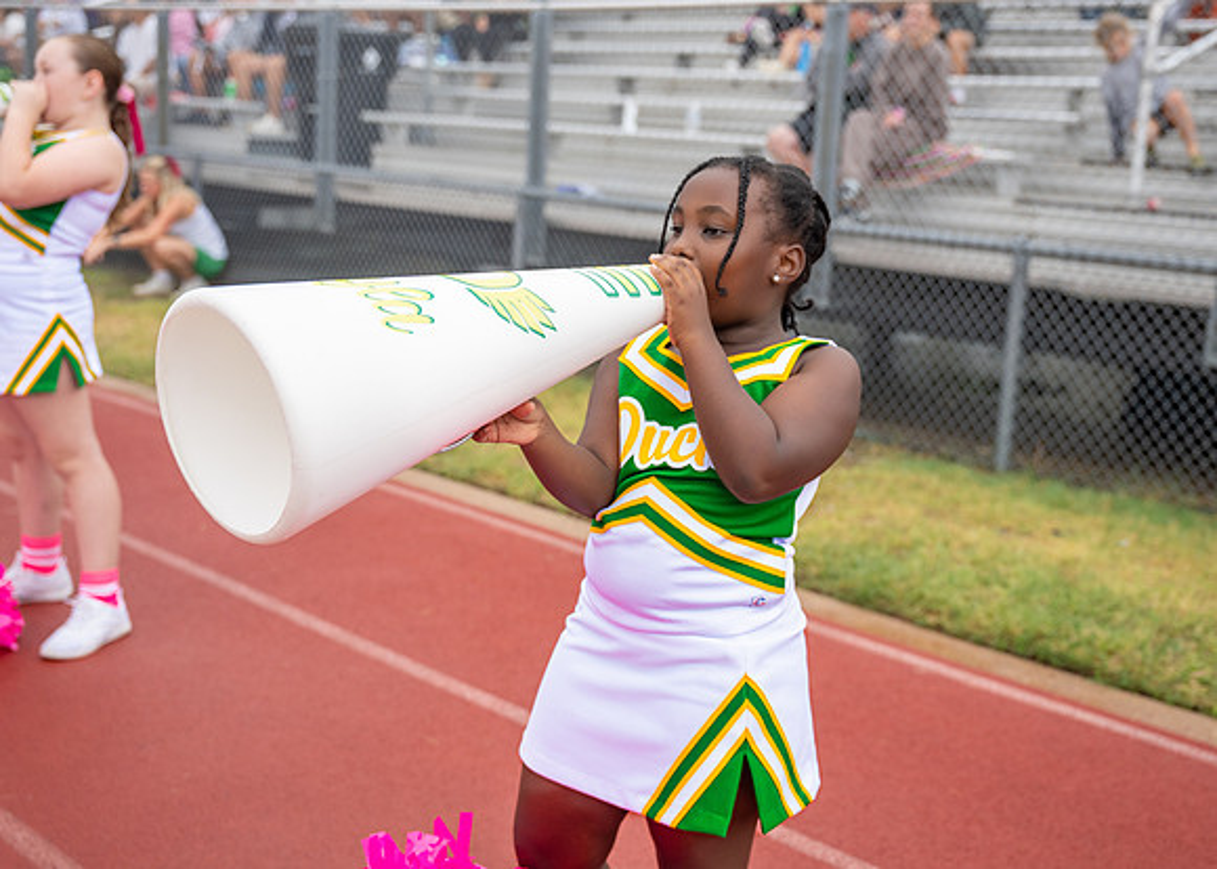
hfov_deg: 42.0
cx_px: 635
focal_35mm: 46
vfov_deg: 30.6
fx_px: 1586
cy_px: 378
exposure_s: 1/1250
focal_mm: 37.8
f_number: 2.8
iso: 320
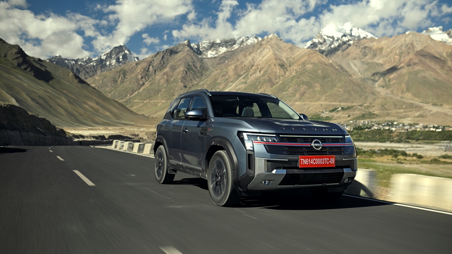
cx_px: 224
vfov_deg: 32.0
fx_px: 443
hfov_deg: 54.0
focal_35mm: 37
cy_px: 119
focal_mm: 35
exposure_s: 1/40
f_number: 2.8
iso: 32
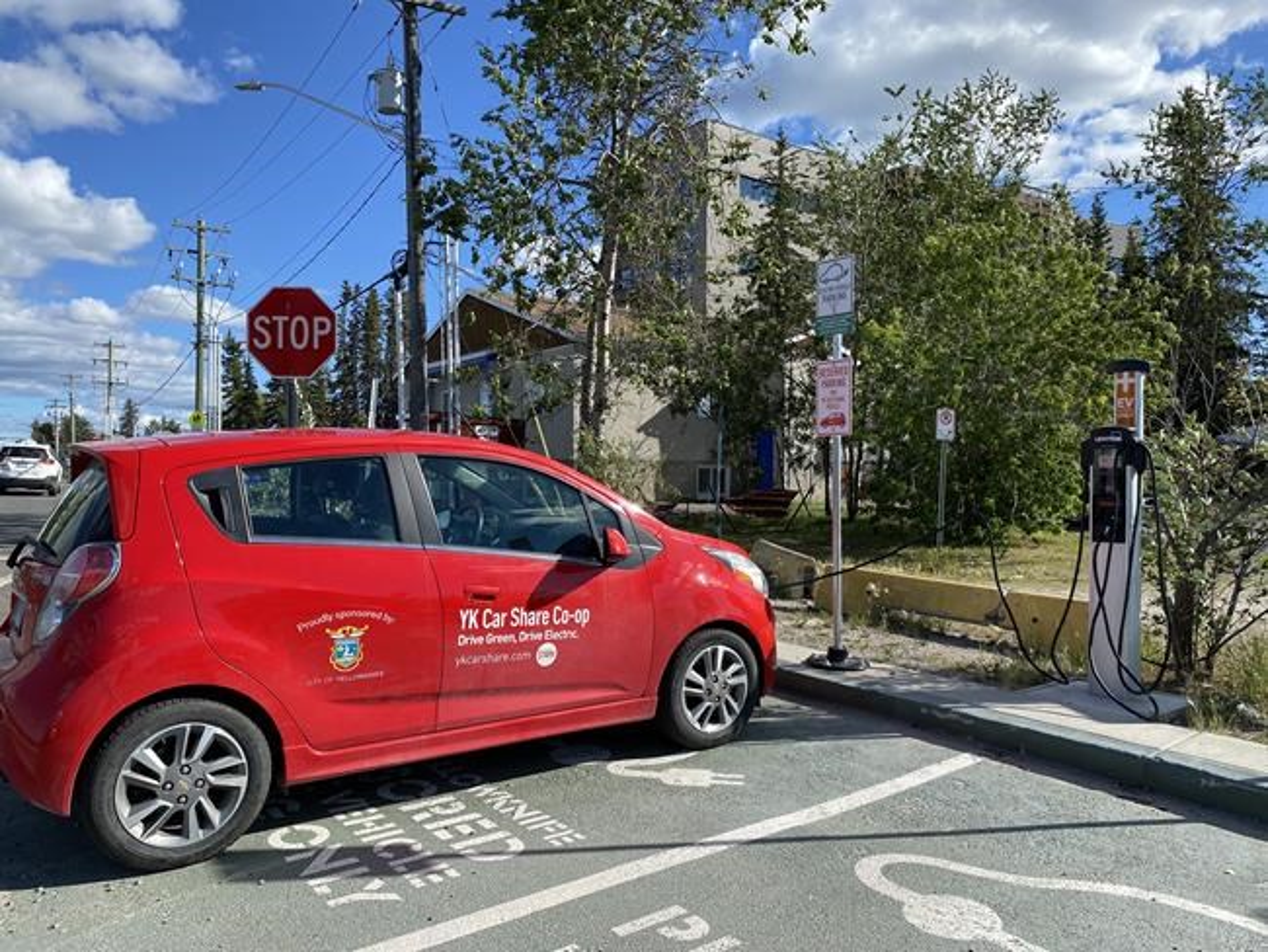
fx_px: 953
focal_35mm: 26
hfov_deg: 67.3
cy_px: 476
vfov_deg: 53.1
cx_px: 634
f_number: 1.8
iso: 32
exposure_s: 1/2183
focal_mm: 4.25
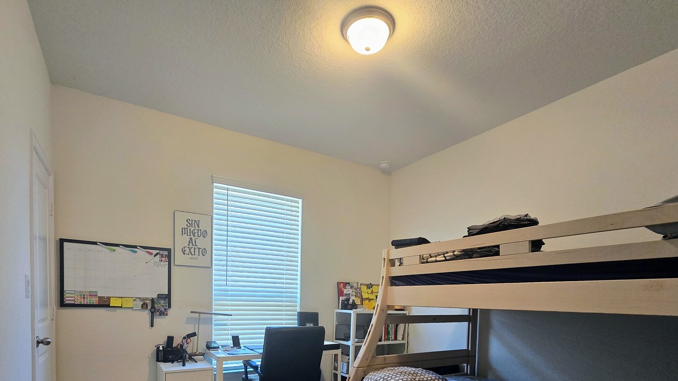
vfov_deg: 55.9
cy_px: 314
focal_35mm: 18
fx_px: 324
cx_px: 328
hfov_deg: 92.6
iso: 250
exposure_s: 1/60
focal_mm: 2.2
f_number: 2.2
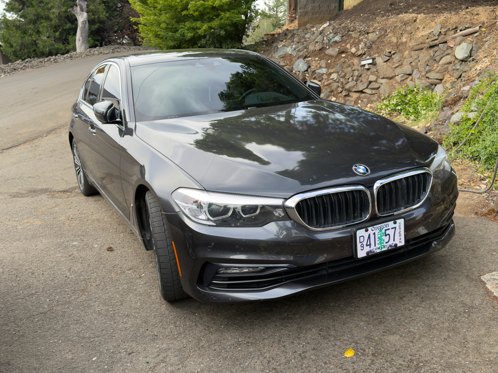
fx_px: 504
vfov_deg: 40.7
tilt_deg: -14.7
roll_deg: +0.1
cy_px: 186
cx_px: 249
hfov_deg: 52.6
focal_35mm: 35
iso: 64
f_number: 1.78
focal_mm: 6.76
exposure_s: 1/189
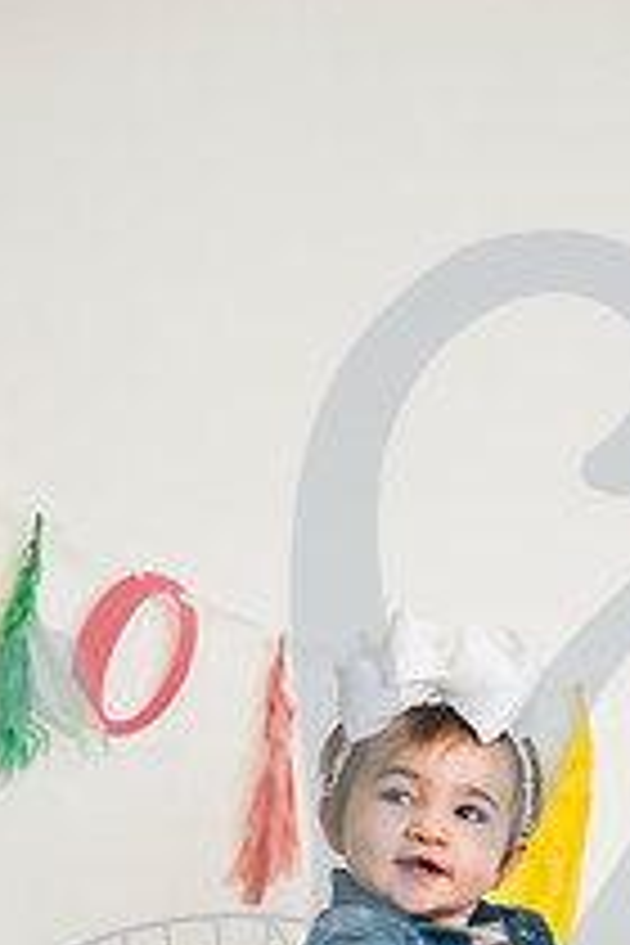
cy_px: 990
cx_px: 441
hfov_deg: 12.8
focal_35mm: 107
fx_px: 2809
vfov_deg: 18.5
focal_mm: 50
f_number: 2.8
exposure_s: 1/160
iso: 200
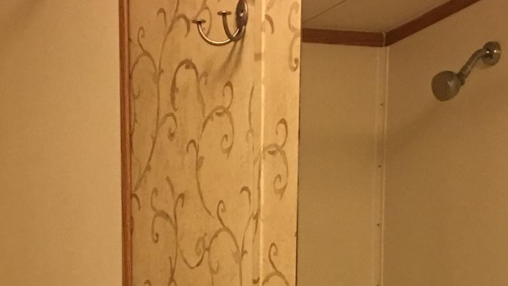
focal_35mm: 102
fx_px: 1374
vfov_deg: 10.9
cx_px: 125
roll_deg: -0.6
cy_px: 568
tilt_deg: -12.3
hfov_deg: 20.8
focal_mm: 4.15
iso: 64
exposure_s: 1/15
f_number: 2.2
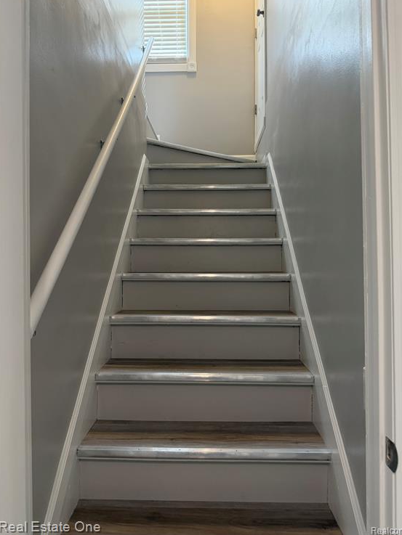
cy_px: 258
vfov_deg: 69.4
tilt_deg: +0.2
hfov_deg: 54.9
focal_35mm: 25
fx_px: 387
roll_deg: +0.2
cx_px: 205
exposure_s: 1/122
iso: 200
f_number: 1.78
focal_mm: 6.76
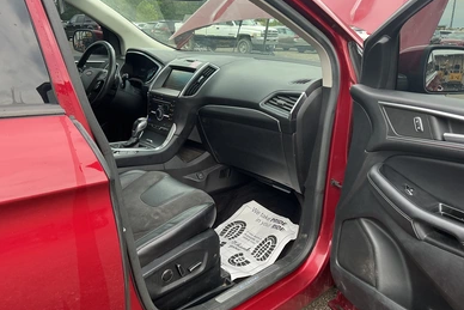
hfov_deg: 61.9
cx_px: 230
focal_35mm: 30
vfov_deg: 43.6
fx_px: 387
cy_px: 159
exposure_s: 1/122
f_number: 1.8
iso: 32
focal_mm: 3
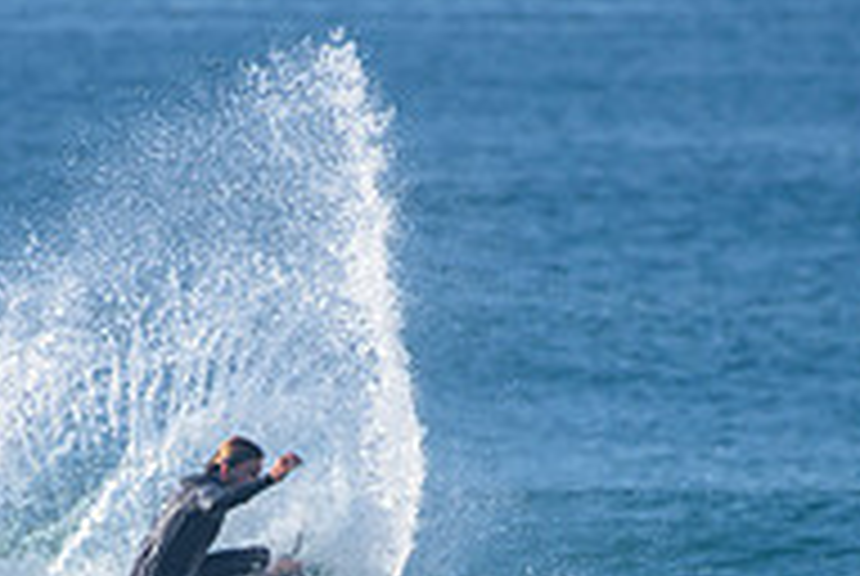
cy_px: 704
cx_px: 288
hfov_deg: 1.4
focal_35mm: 1515
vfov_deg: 0.9
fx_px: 36247
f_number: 5.6
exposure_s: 1/2000
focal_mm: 500
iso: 280
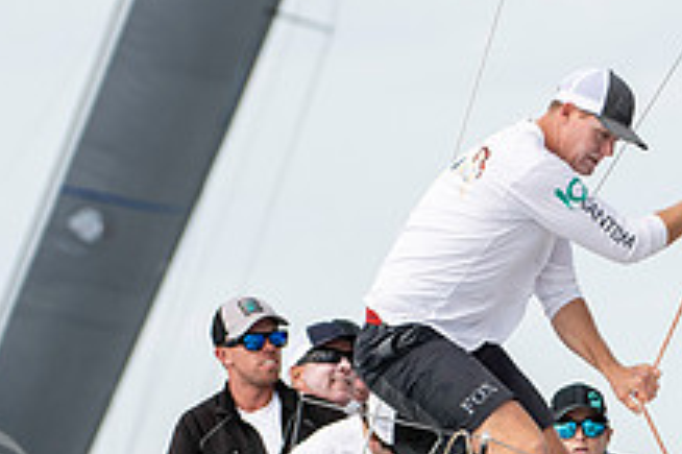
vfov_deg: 1.6
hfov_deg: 2.3
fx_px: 16620
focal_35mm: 878
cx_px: 741
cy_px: 512
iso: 400
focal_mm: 220
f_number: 5.6
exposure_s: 1/1600
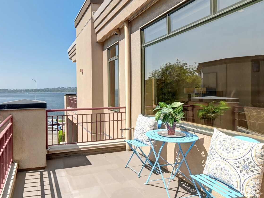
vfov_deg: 61.0
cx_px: 90
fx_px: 168
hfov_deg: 74.3
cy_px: 93
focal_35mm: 22
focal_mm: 10
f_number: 11
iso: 640
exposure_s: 1/80
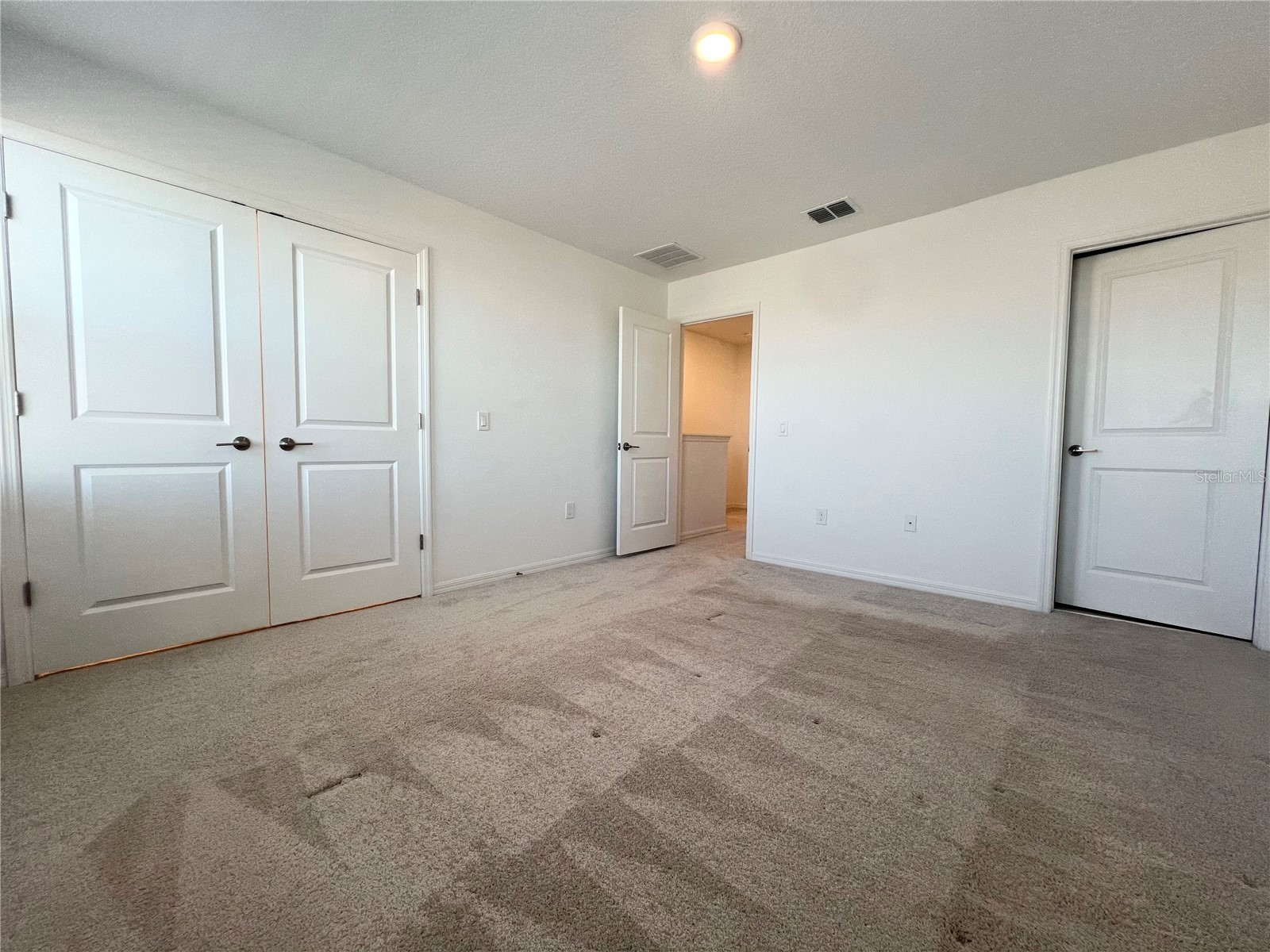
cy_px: 476
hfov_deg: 106.2
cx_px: 635
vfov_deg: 89.9
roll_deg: -1.2
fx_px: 477
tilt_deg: -3.2
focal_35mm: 13
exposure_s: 1/120
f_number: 1.8
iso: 80
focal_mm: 1.57
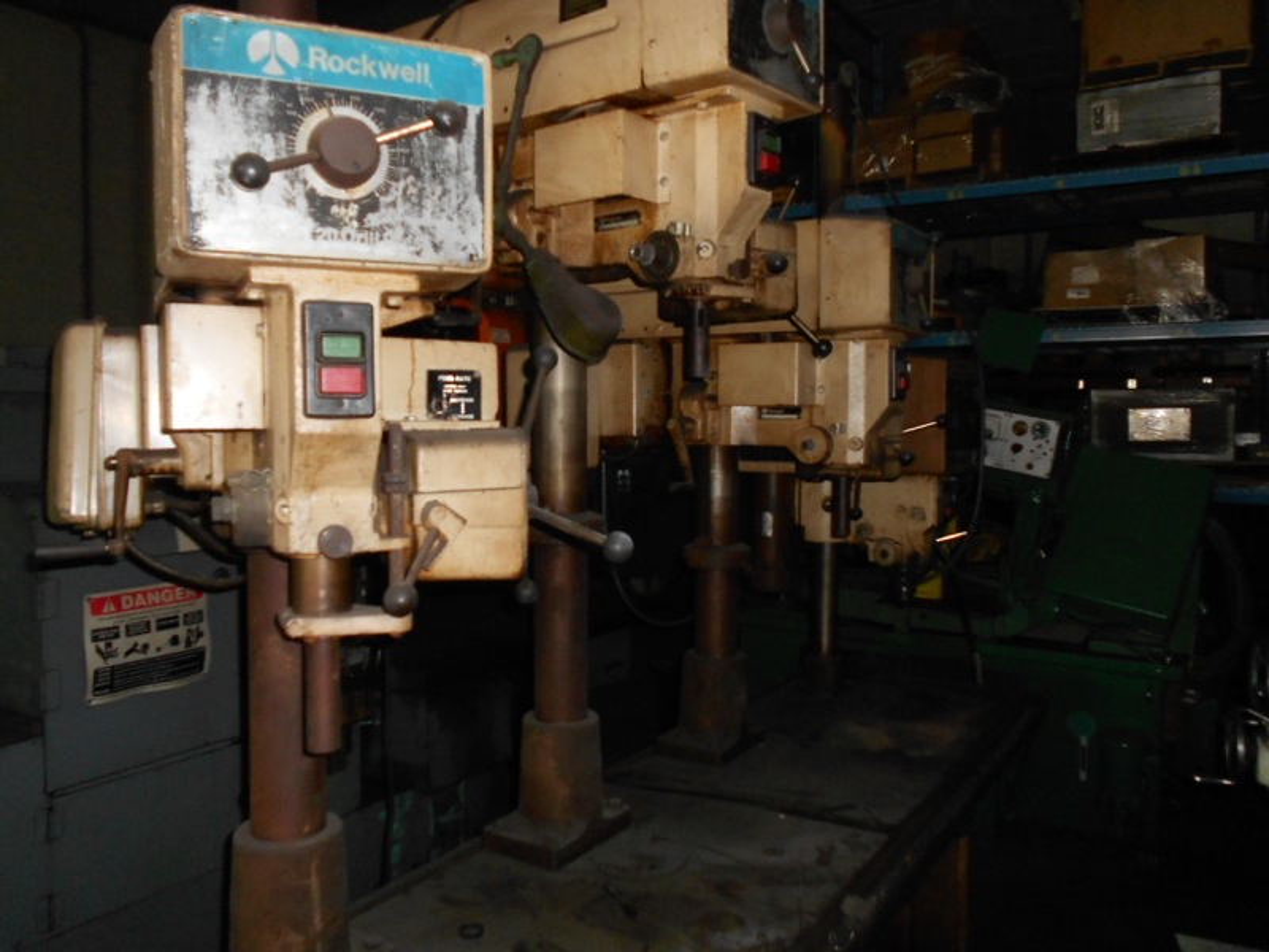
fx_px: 1063
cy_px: 476
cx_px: 634
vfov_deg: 48.2
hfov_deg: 61.7
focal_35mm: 29
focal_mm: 5.1
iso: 200
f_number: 3.4
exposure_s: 1/25
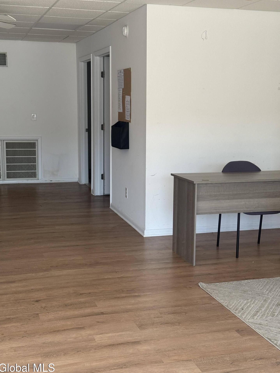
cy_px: 191
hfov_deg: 29.1
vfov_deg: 38.2
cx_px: 143
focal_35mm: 50
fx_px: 539
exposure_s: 1/346
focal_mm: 6.76
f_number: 1.78
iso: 64
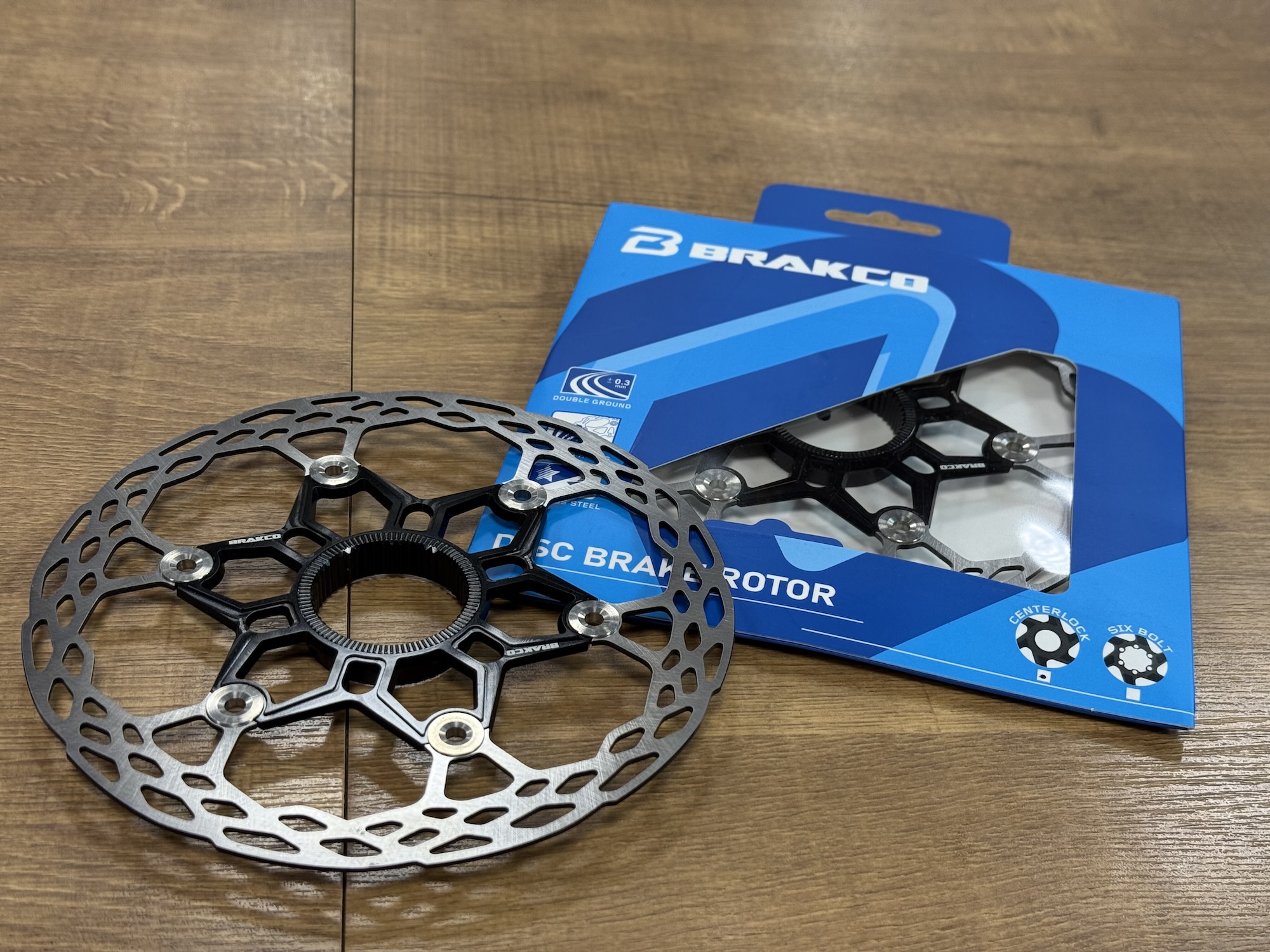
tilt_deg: -37.1
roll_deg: -6.3
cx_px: 635
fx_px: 1761
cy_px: 476
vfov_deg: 30.3
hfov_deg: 39.7
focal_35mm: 48
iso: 80
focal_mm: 6.76
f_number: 1.78
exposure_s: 1/120
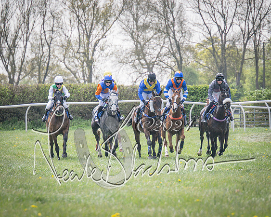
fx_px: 3890
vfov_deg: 3.2
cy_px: 175
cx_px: 111
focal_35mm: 485
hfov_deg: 4.0
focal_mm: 170
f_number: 4
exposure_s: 1/2000
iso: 200
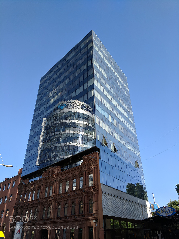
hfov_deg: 53.1
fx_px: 179
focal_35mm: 26
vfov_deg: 67.3
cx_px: 90
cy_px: 120
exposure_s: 1/861
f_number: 2
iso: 50
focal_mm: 4.67
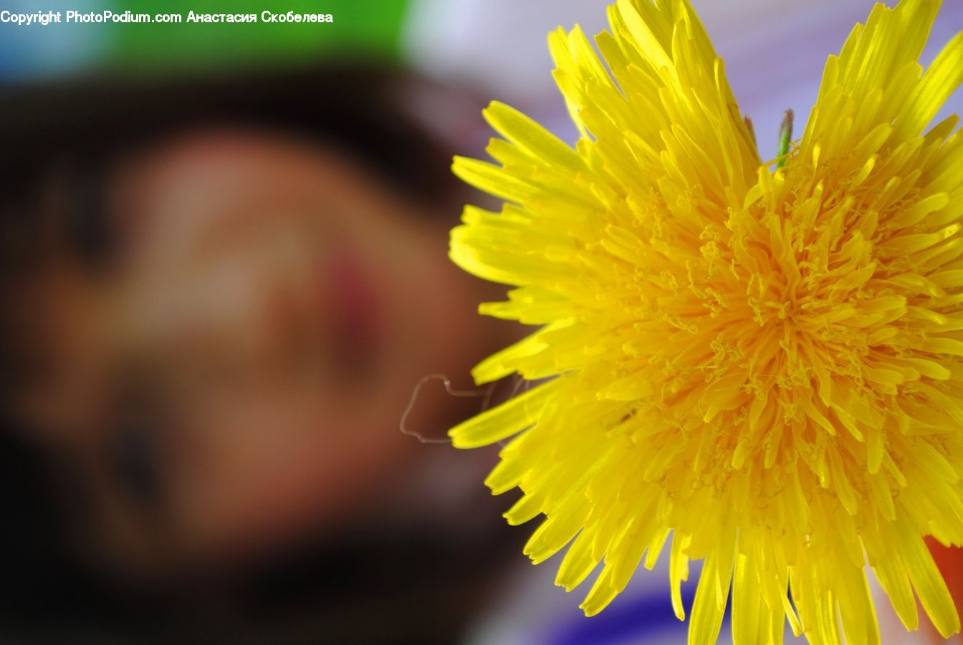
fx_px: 2089
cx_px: 482
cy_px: 322
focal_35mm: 78
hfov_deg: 26.0
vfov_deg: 17.5
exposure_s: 1/200
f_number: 6.3
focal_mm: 52
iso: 100
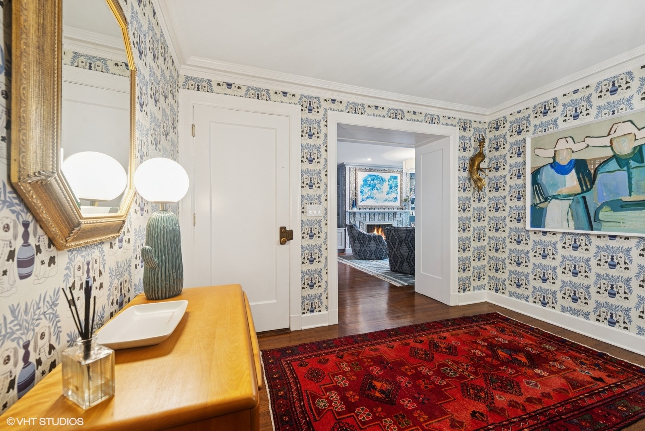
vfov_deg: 81.3
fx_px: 251
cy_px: 216
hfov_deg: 104.2
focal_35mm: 14
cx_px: 322
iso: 200
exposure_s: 1/4
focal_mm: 14
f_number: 8
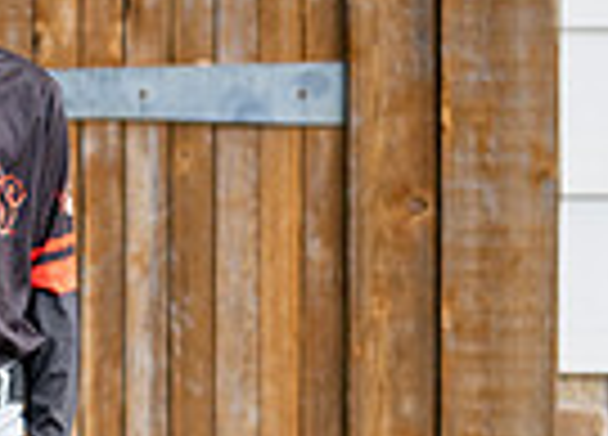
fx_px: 4291
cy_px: 307
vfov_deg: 5.8
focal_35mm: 248
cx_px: -378
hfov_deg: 7.9
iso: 320
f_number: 2.2
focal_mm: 50
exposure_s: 1/320
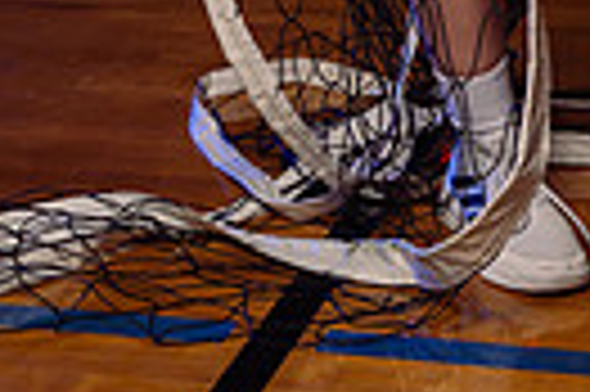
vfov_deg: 9.7
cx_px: 558
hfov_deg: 16.3
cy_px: -550
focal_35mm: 124
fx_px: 2030
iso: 250
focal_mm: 36
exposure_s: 1/200
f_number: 8
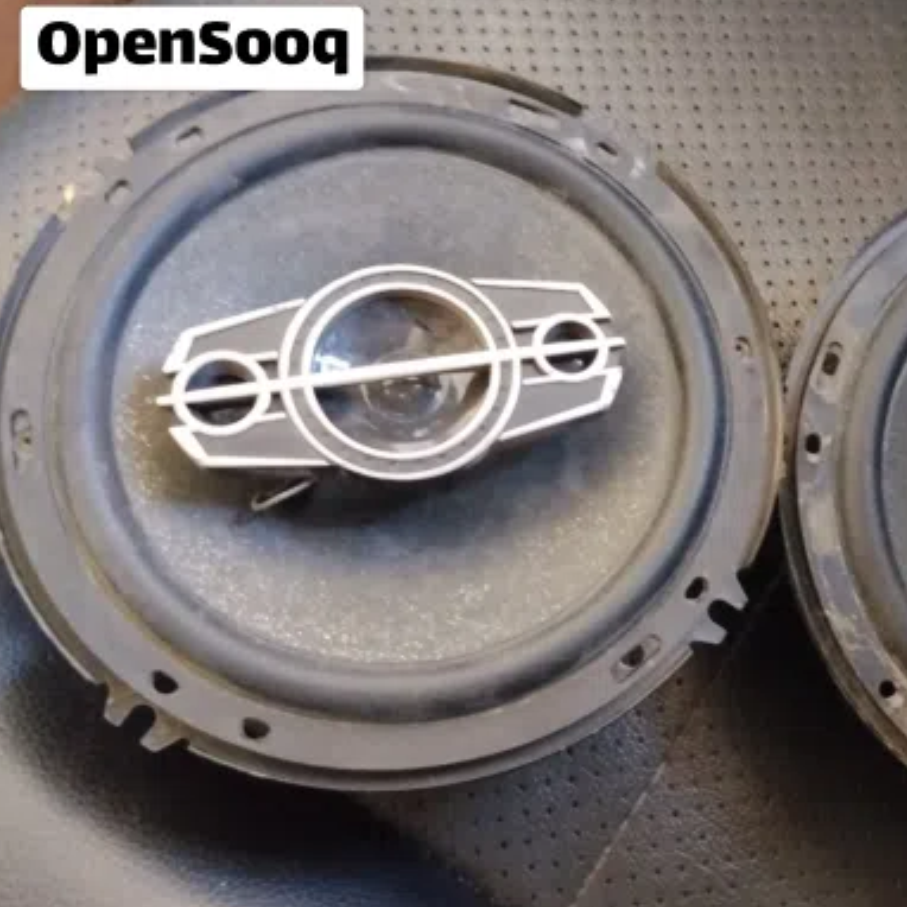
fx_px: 1275
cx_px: 722
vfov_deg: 39.2
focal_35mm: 43
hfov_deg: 37.8
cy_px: 432
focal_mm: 4.22
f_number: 1.8
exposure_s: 1/25
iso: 500
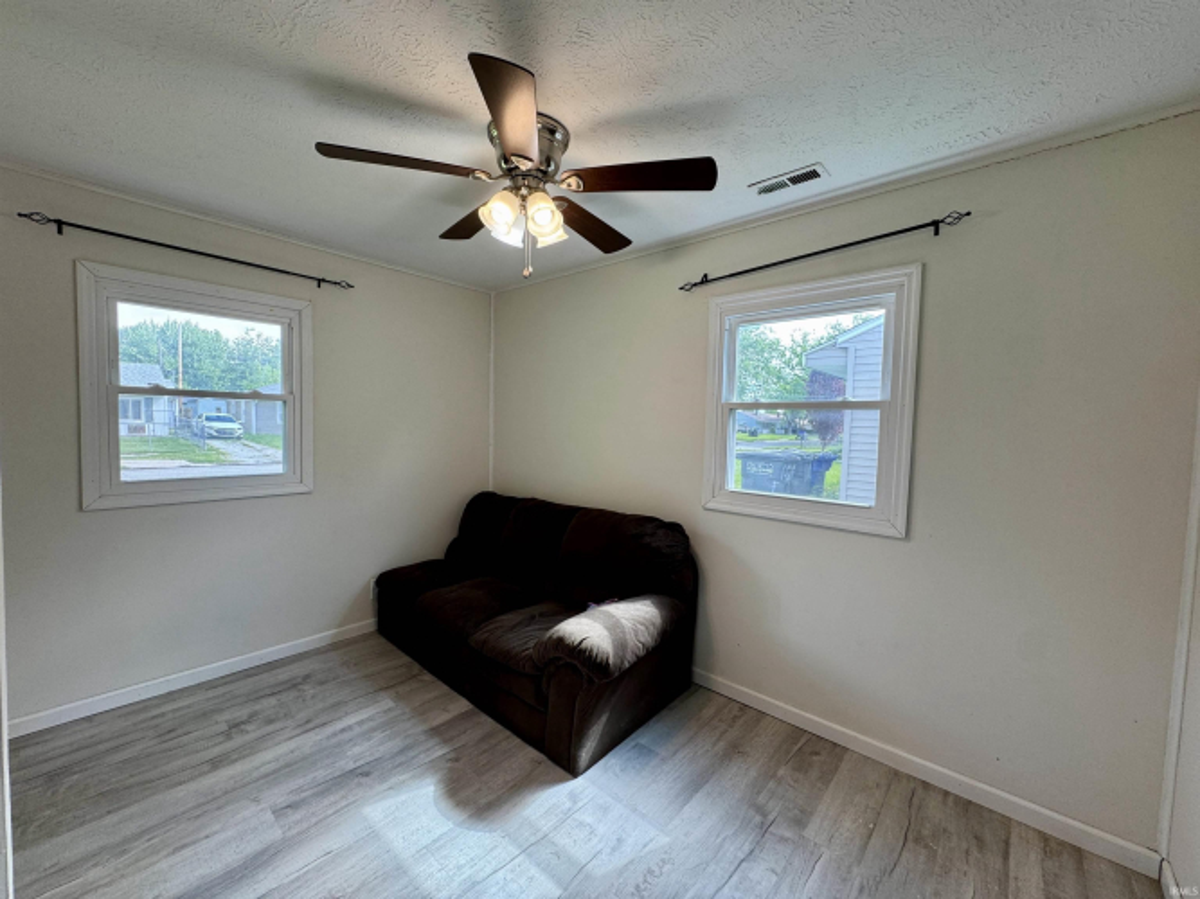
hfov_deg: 102.1
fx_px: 485
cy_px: 450
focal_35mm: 14
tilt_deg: -3.4
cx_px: 600
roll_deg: -1.8
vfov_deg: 85.7
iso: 80
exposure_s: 1/120
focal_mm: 2.22
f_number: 2.2
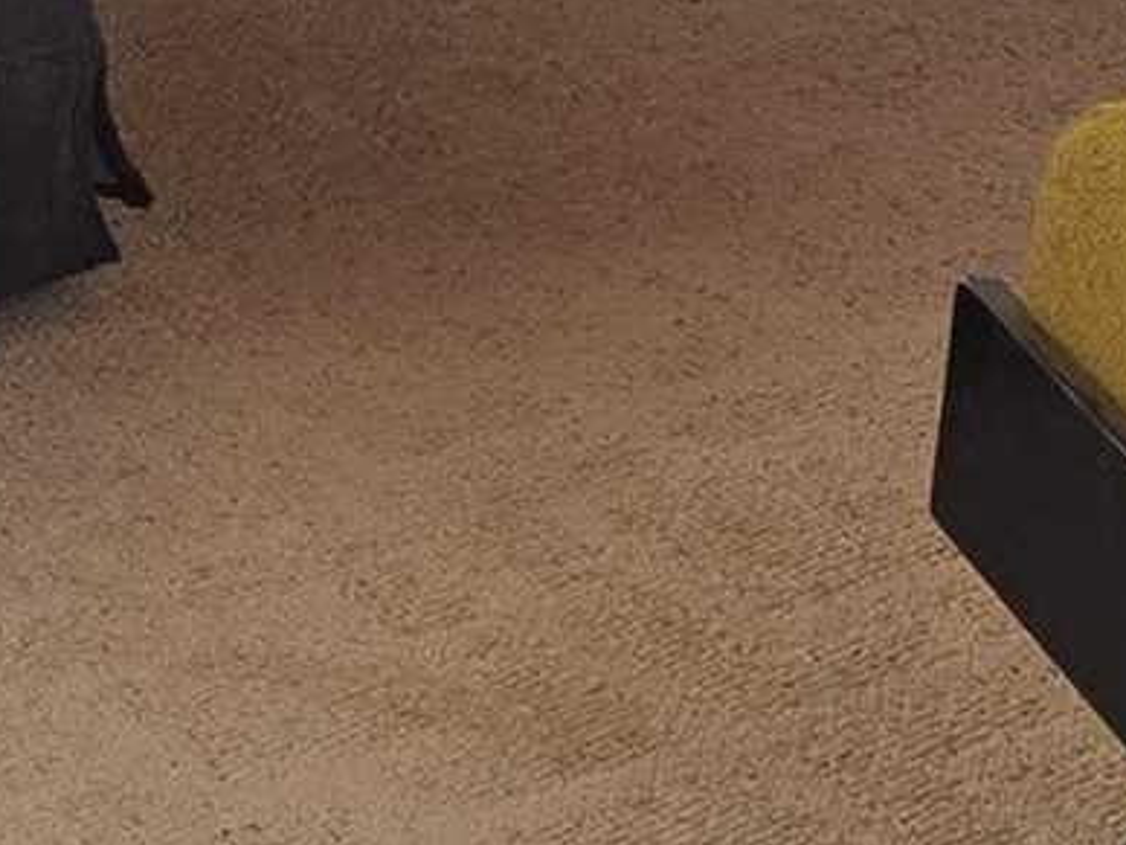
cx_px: 192
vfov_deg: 7.9
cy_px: -682
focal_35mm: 182
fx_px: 5920
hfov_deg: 10.8
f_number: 1.7
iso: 160
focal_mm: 6.3
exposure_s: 1/120
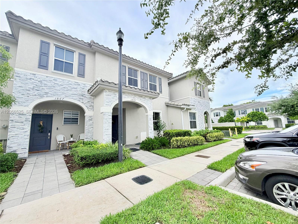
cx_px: 149
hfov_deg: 102.1
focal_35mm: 14
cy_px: 112
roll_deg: +1.0
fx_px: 121
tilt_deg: +8.4
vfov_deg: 85.7
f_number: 2.2
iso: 32
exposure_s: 1/770
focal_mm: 2.22
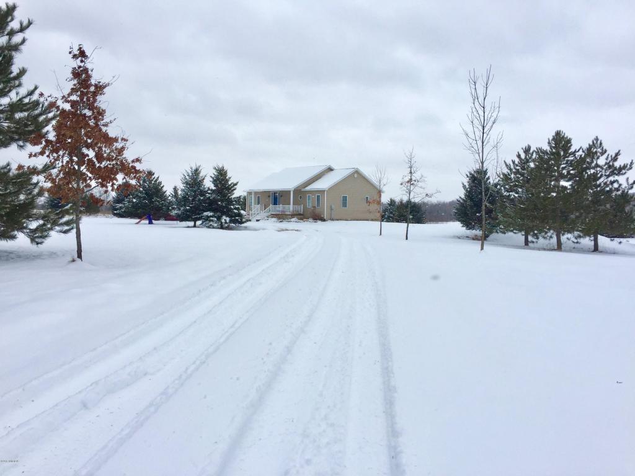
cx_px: 318
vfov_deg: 48.2
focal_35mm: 29
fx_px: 532
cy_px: 238
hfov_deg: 61.7
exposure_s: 1/1199
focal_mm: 4.15
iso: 32
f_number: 2.2
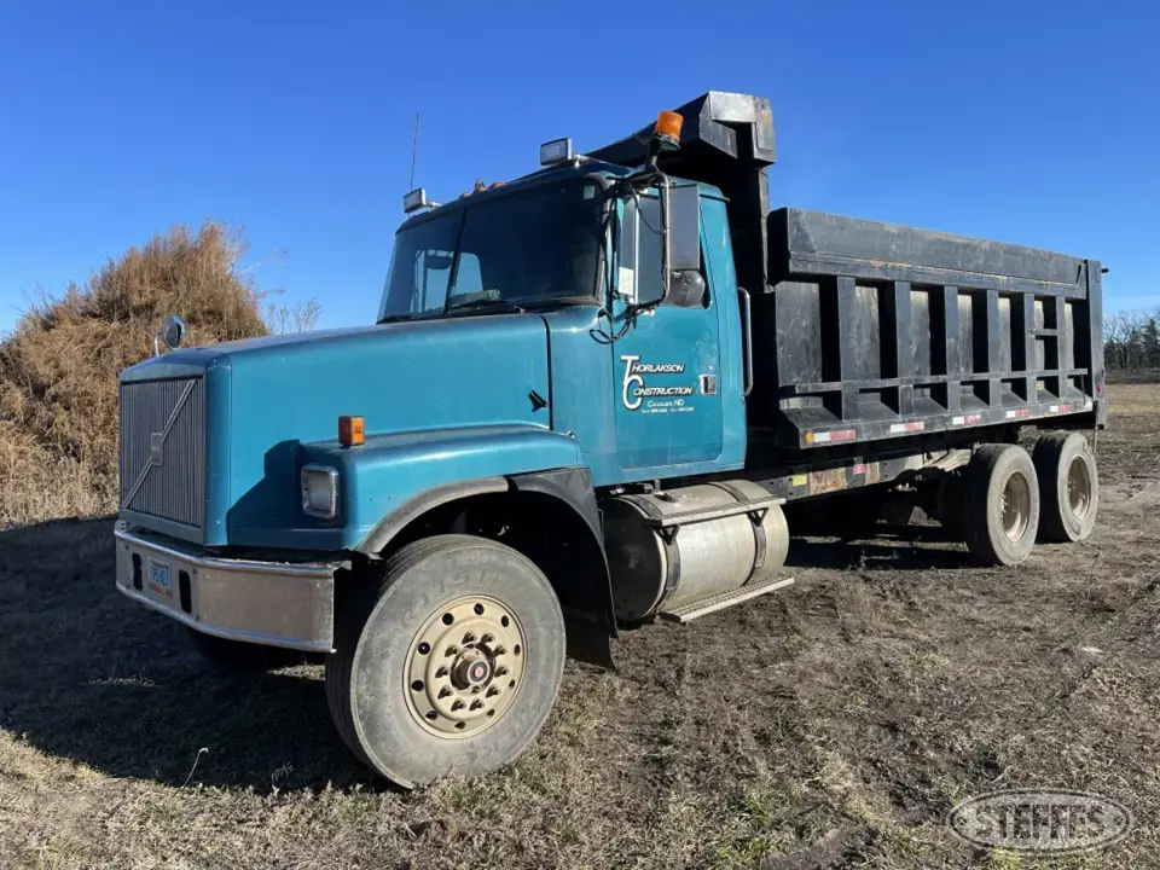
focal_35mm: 26
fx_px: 871
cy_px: 435
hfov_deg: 67.3
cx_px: 580
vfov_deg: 53.1
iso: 32
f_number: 1.6
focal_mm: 5.1
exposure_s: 1/2012
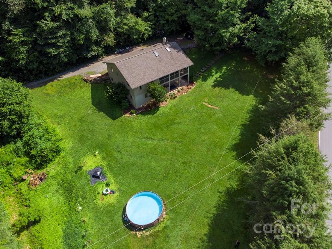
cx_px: 173
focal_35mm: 28
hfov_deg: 63.5
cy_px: 109
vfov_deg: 49.6
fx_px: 268
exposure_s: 1/1000
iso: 100
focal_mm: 4.5
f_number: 2.8
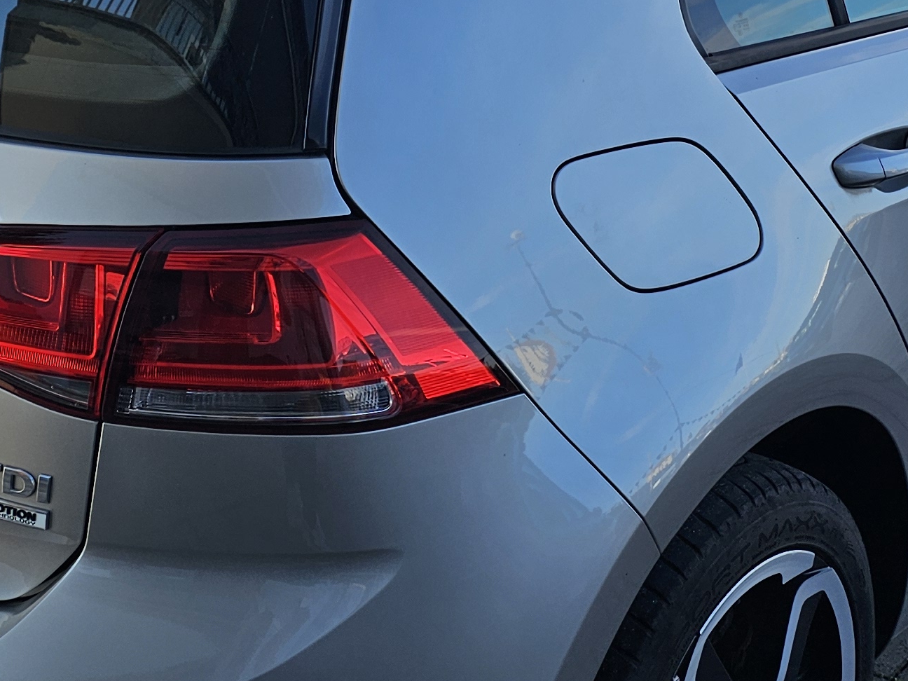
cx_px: 444
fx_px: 1862
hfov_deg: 27.4
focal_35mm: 71
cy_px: 150
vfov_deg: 20.5
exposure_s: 1/461
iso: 10
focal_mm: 6.3
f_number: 1.7
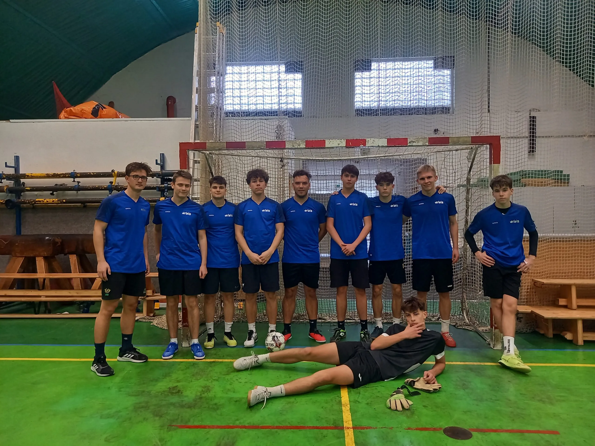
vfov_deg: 54.9
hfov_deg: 69.4
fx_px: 430
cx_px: 298
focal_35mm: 25
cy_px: 223
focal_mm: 4.65
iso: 400
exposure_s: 1/50
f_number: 1.8
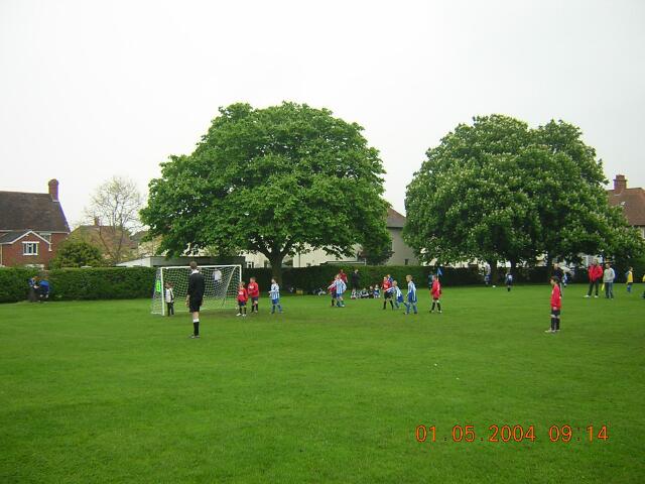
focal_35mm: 36
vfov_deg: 39.7
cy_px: 242
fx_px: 671
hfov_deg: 51.4
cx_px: 322
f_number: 2.6
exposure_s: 1/241
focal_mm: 4.7
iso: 100
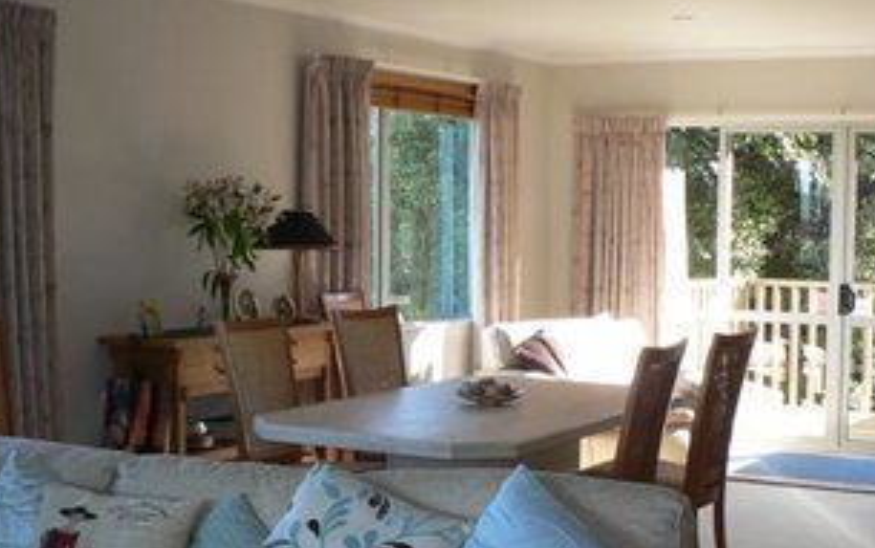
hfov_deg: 33.9
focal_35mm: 60
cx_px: 508
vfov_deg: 21.6
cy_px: 356
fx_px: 1432
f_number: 2.8
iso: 80
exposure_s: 1/60
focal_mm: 6
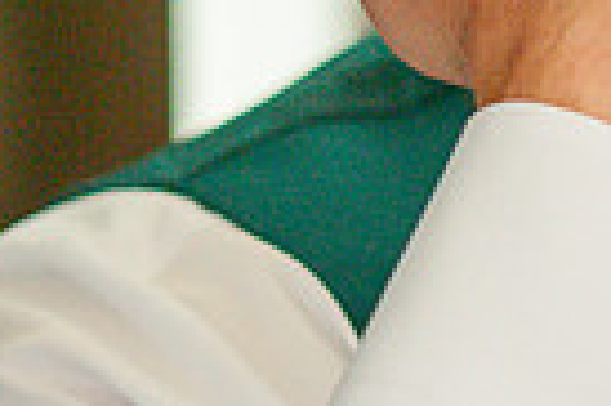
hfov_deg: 4.7
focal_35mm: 443
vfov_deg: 3.1
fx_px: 7510
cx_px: 620
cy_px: 352
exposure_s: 1/200
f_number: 4.2
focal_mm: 105
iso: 2000
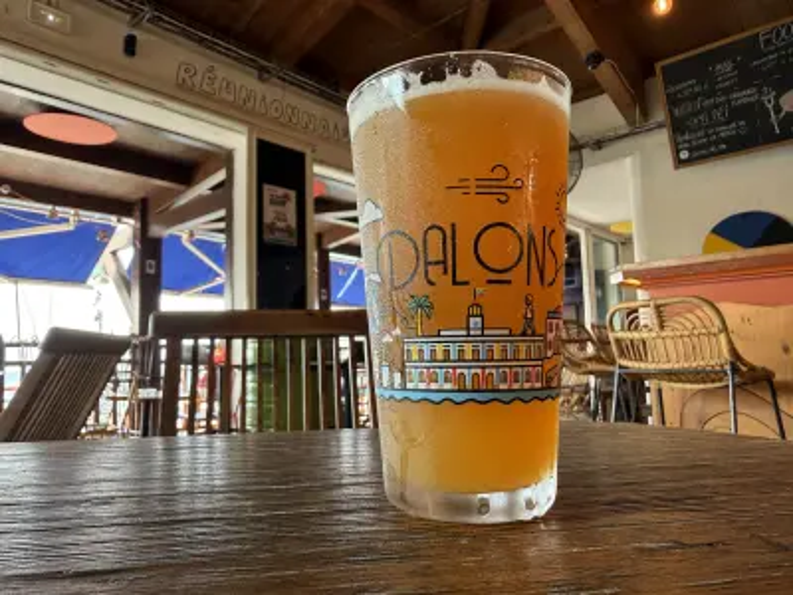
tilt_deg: +7.3
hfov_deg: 71.6
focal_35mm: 24
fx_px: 550
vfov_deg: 56.8
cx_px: 396
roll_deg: +0.7
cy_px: 298
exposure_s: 1/99
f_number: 2.2
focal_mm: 2.22
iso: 100
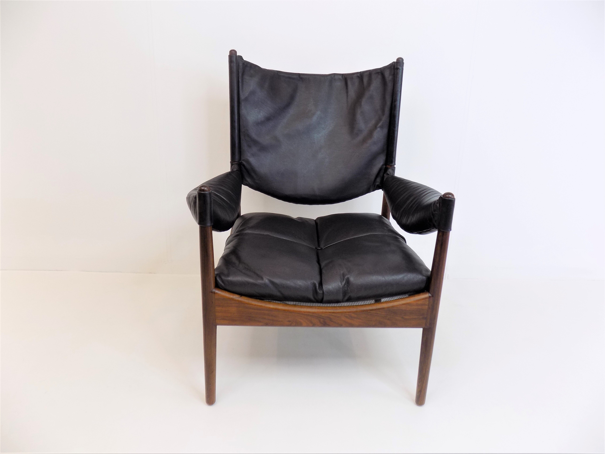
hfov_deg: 73.9
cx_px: 302
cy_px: 227
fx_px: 402
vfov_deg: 58.9
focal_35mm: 23
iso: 80
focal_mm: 4
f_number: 3.1
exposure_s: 1/30
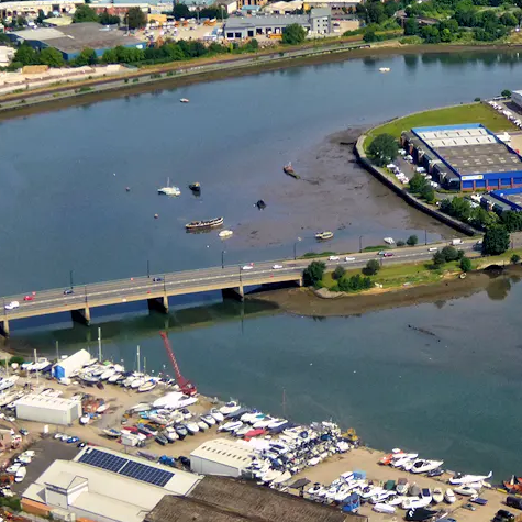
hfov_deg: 17.4
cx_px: 199
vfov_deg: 17.4
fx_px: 1706
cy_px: 260
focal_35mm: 100
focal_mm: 15
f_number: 4.8
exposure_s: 1/800
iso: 200
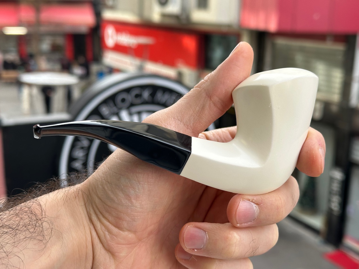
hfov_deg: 39.7
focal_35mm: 48
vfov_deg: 30.3
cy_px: 134
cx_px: 180
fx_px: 498
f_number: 1.78
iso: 64
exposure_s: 1/473
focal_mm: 6.86
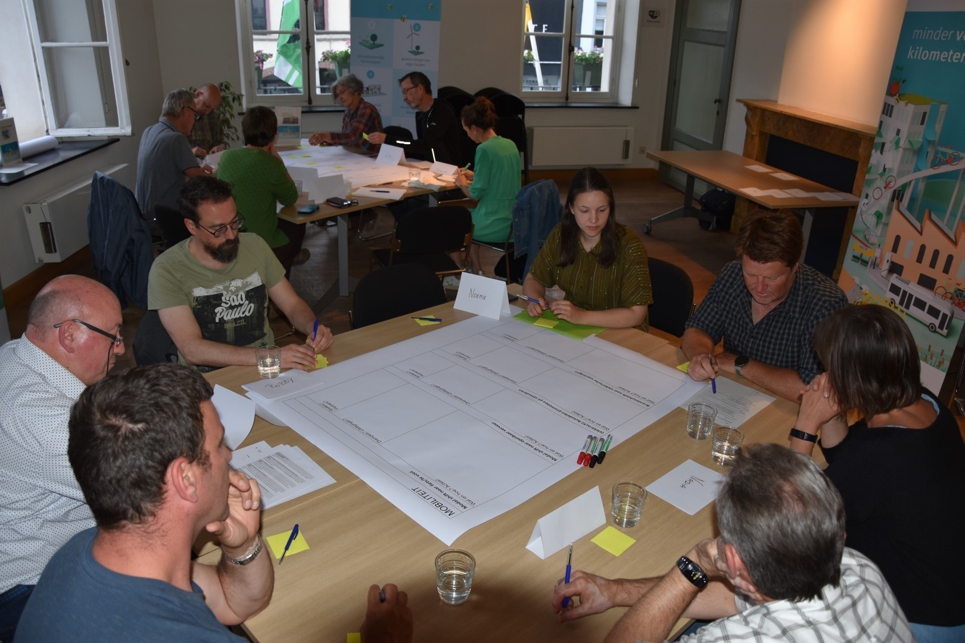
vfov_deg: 47.9
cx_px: 482
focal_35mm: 27
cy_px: 322
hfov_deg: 67.4
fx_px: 724
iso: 250
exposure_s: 1/60
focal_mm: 18
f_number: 3.5
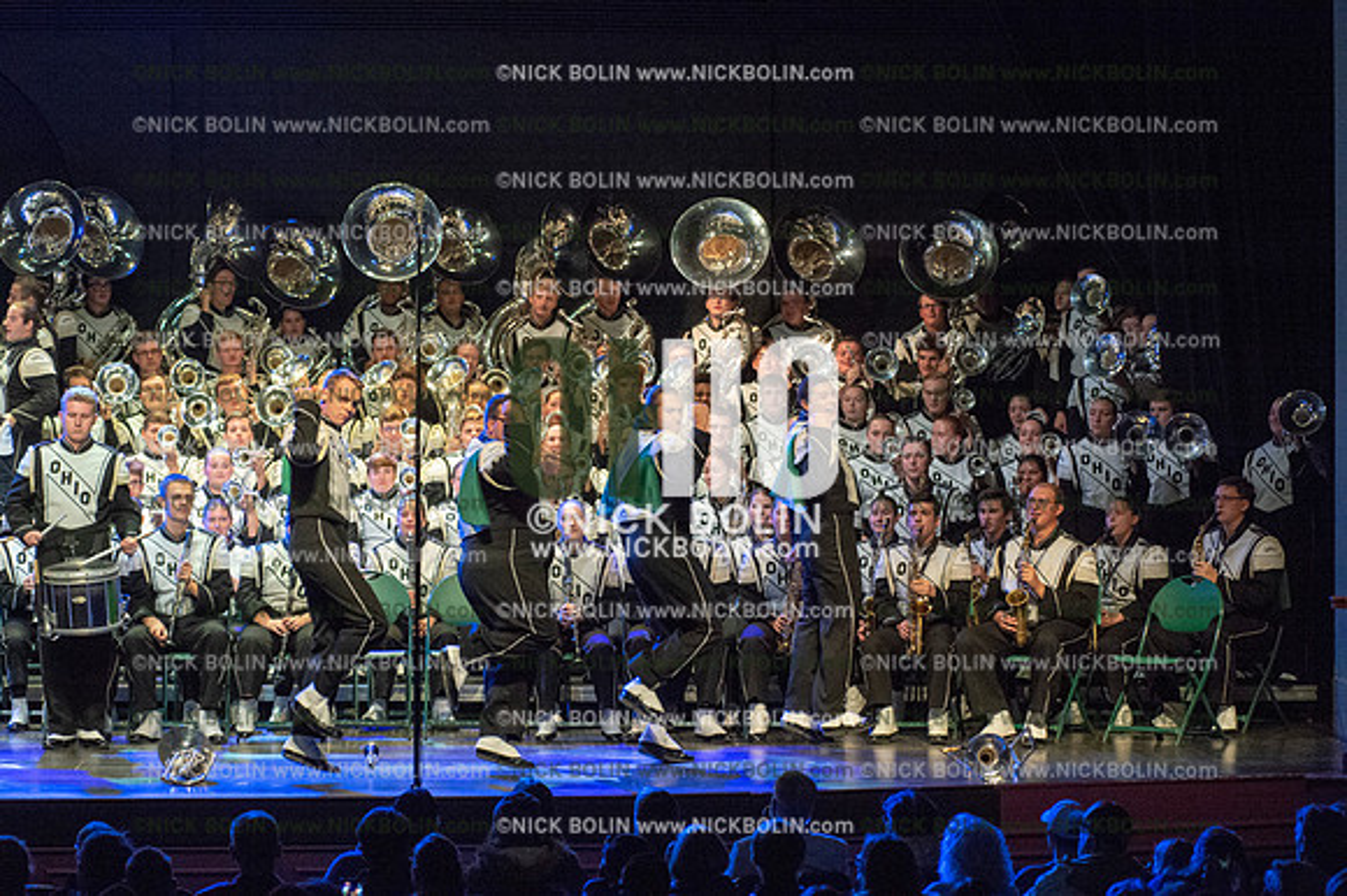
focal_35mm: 140
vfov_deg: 9.8
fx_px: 5235
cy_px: 448
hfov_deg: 14.7
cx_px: 674
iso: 8000
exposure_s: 1/400
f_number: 5.6
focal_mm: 140
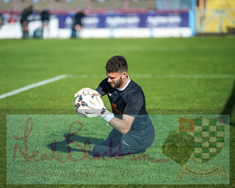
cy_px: 94
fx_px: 1057
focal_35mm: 152
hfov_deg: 12.7
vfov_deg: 10.2
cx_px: 118
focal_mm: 135
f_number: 1.8
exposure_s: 1/2500
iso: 50
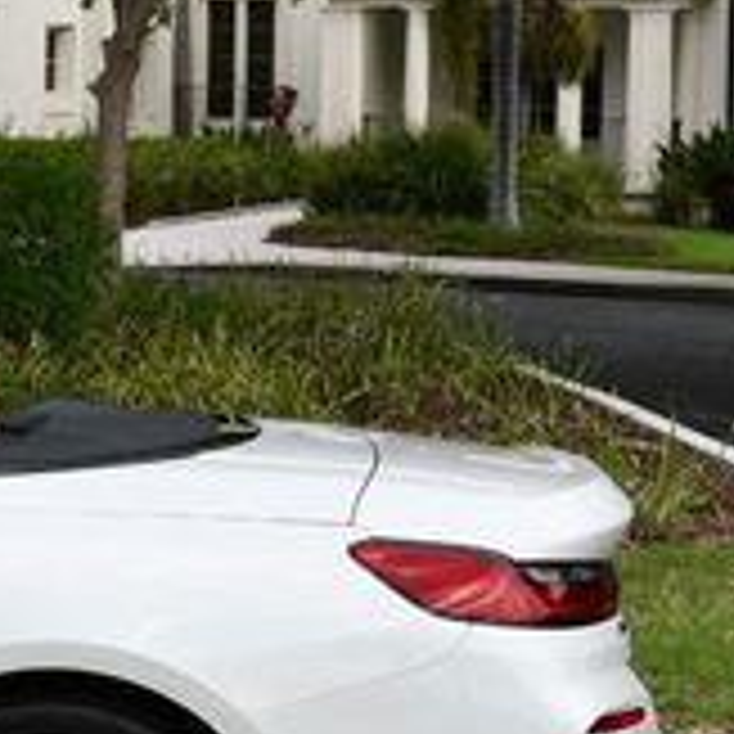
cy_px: 369
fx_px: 3838
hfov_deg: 10.3
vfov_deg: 10.9
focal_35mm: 160
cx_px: -603
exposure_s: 1/250
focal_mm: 24
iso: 160
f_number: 8
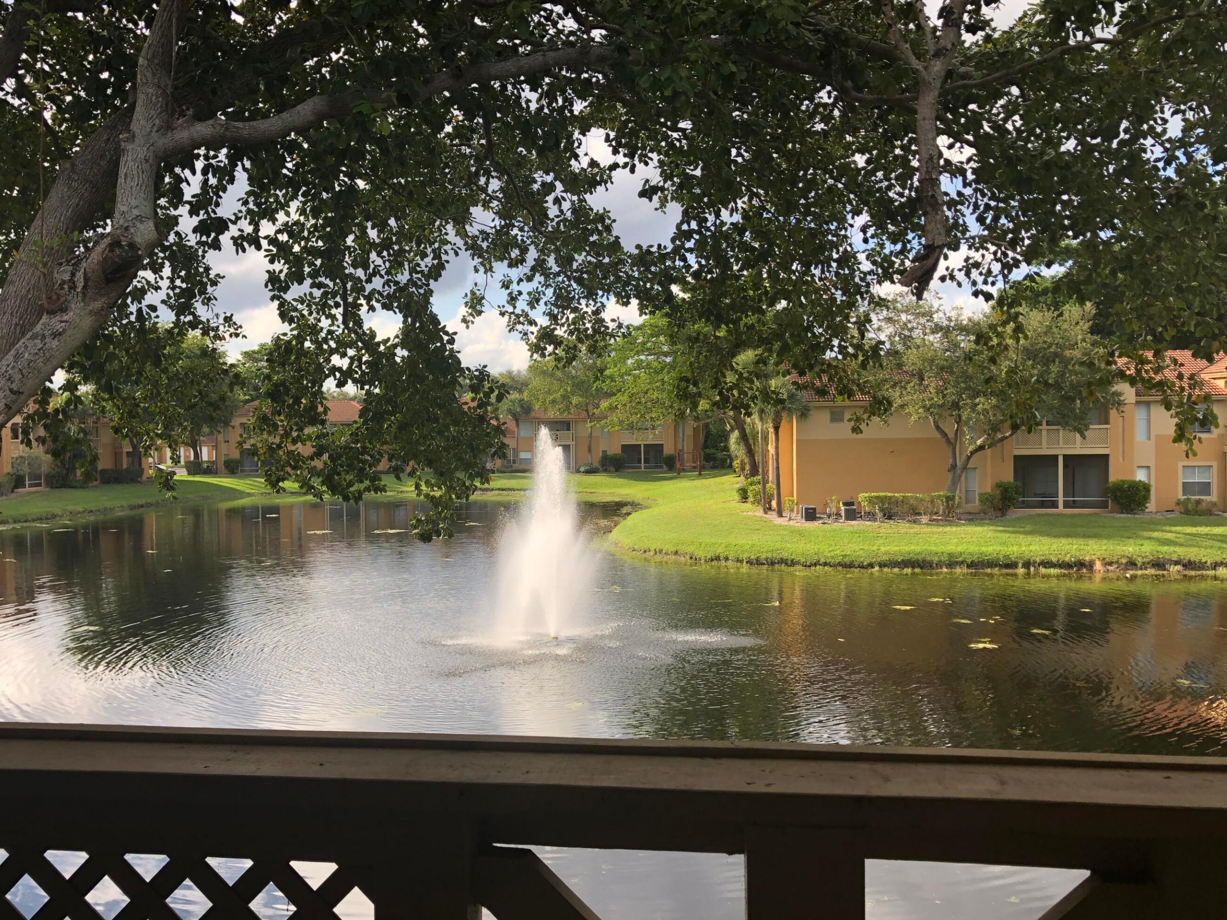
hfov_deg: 56.6
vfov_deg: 44.2
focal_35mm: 32
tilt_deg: -2.3
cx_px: 535
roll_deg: +1.3
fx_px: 1134
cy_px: 475
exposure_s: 1/578
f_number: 1.8
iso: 20
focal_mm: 3.99
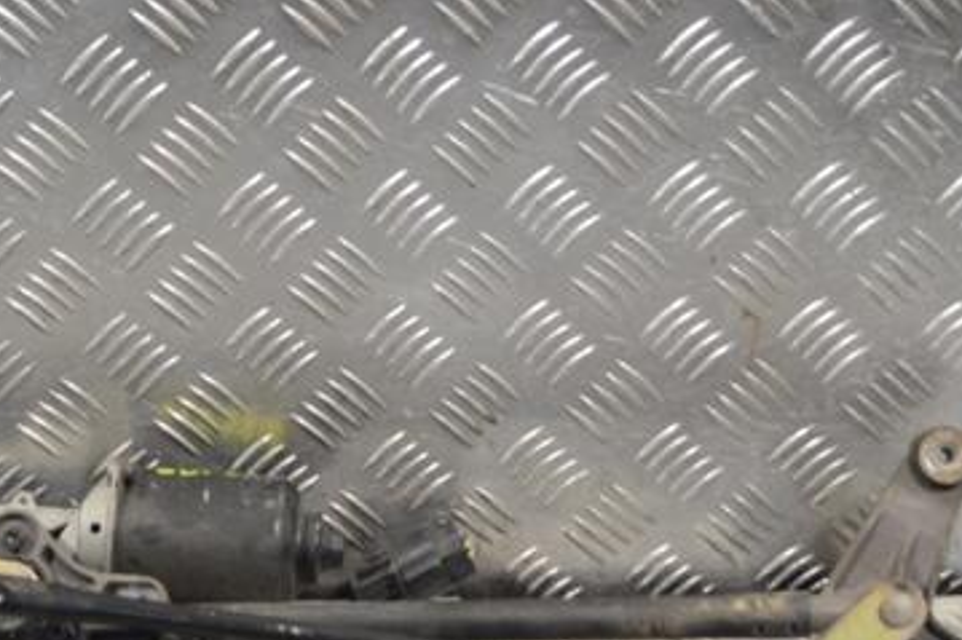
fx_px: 2346
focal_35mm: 88
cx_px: 289
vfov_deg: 15.4
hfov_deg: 23.0
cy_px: 509
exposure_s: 1/30
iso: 180
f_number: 5
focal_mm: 35
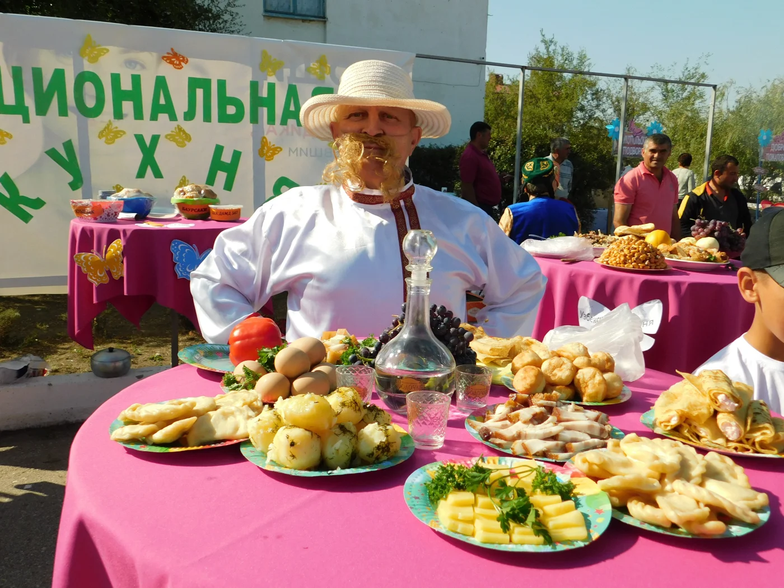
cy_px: 294
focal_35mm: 30
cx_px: 392
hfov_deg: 60.0
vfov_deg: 46.8
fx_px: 679
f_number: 6.4
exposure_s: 1/400
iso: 125
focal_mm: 5.3
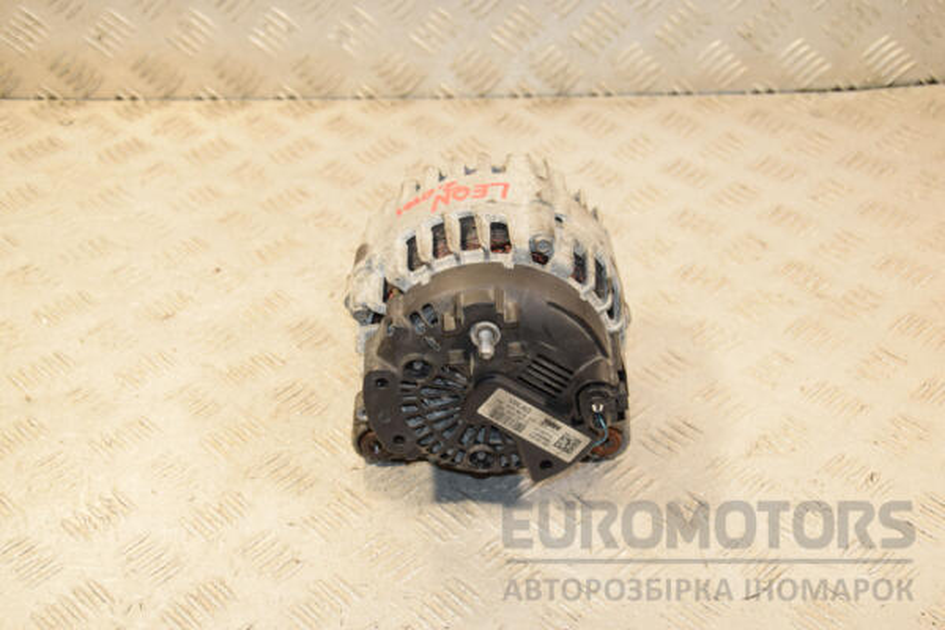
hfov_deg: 35.1
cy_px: 315
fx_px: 1496
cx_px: 472
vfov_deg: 23.8
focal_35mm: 57
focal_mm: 38
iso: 800
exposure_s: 1/200
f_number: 6.3
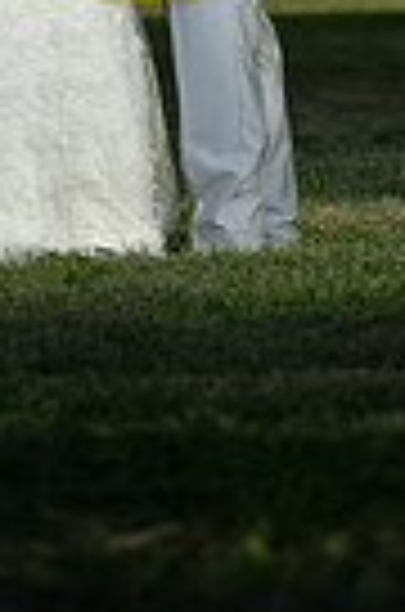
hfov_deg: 2.7
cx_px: 81
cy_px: -324
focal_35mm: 498
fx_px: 8446
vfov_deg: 4.1
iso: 320
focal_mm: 150
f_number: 2.8
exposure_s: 1/4000
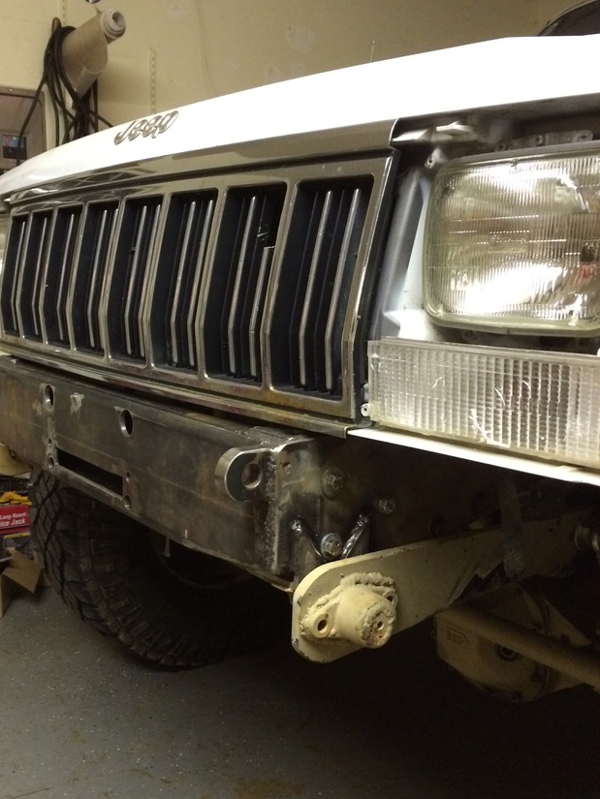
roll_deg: +0.6
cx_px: 230
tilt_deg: -13.3
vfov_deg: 51.2
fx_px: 832
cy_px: 453
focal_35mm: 36
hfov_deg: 39.4
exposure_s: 1/30
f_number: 2.2
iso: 320
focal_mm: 4.15
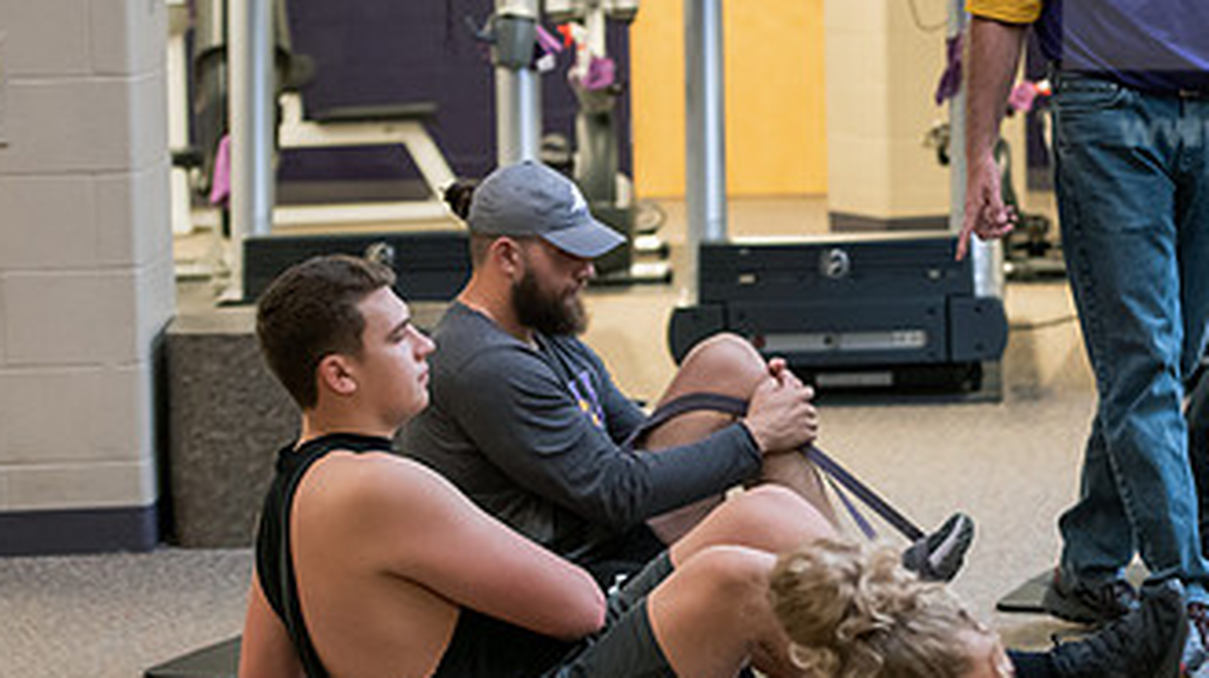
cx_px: 953
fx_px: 4132
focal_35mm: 129
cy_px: 207
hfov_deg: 16.5
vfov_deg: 9.4
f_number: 3.2
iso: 1600
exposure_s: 1/200
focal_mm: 70
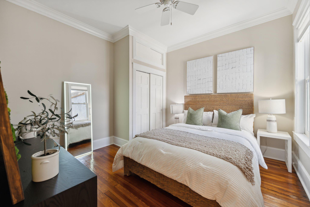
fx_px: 121
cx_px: 155
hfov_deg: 104.3
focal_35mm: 14
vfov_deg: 81.2
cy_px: 104
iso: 100
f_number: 7.1
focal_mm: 14
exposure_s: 1/5
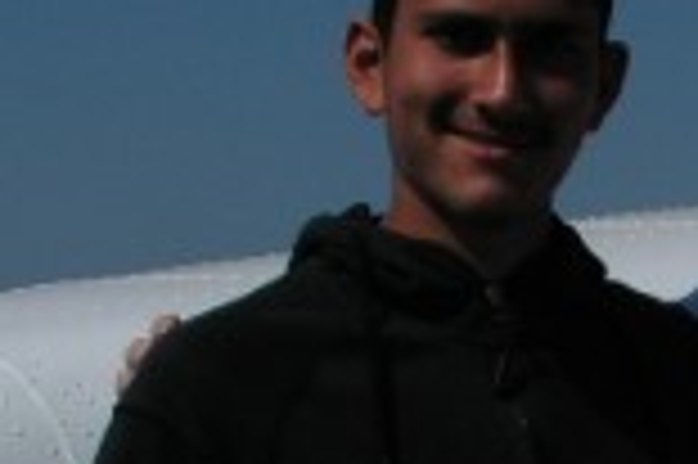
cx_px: 923
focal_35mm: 155
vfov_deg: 8.7
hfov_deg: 12.8
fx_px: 3002
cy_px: 671
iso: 50
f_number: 4.8
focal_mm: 6
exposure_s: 1/1250
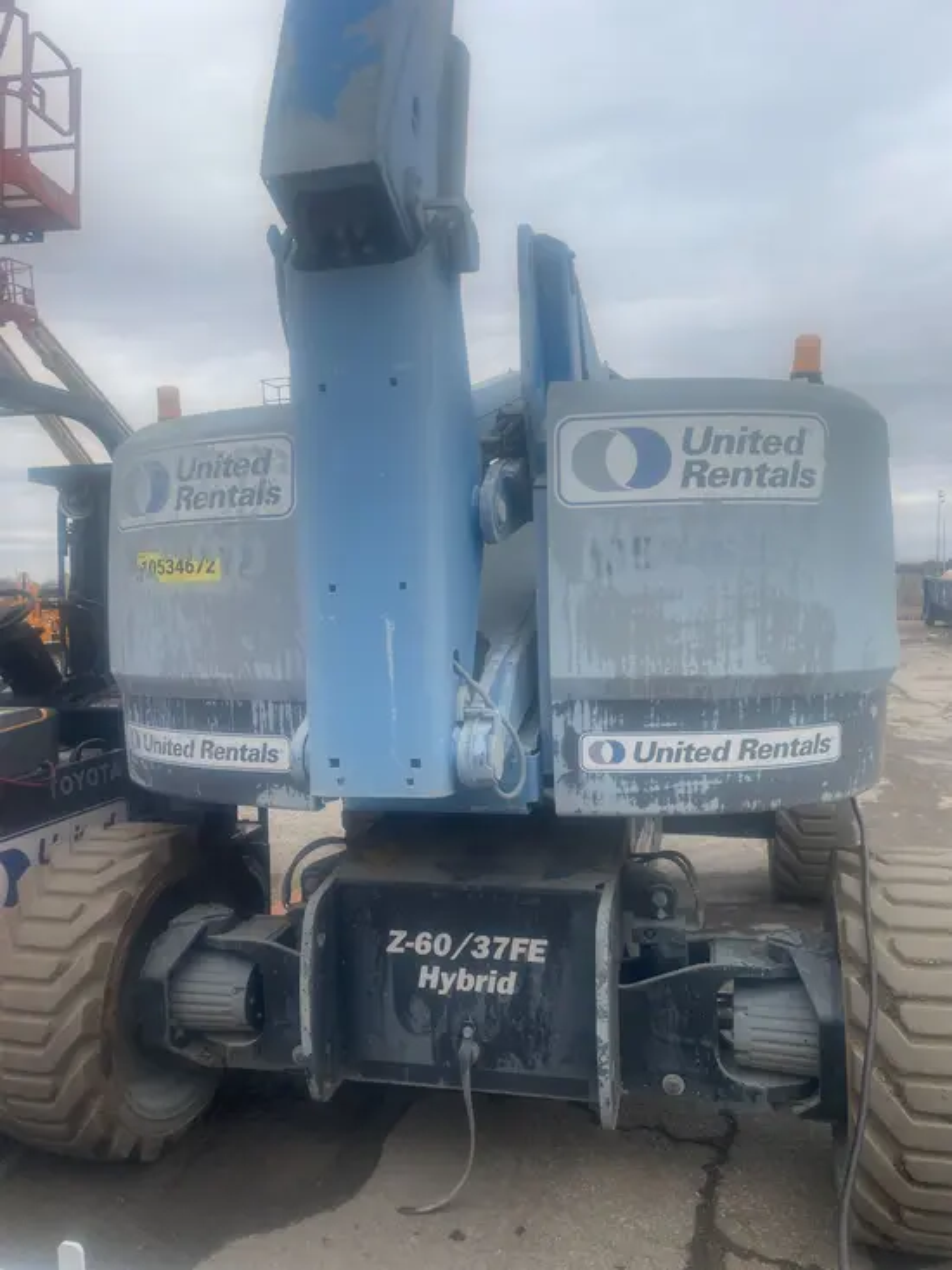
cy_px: 635
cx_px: 476
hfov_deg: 53.1
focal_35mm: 26
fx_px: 953
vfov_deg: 67.3
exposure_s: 1/836
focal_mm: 4.2
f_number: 1.6
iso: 32
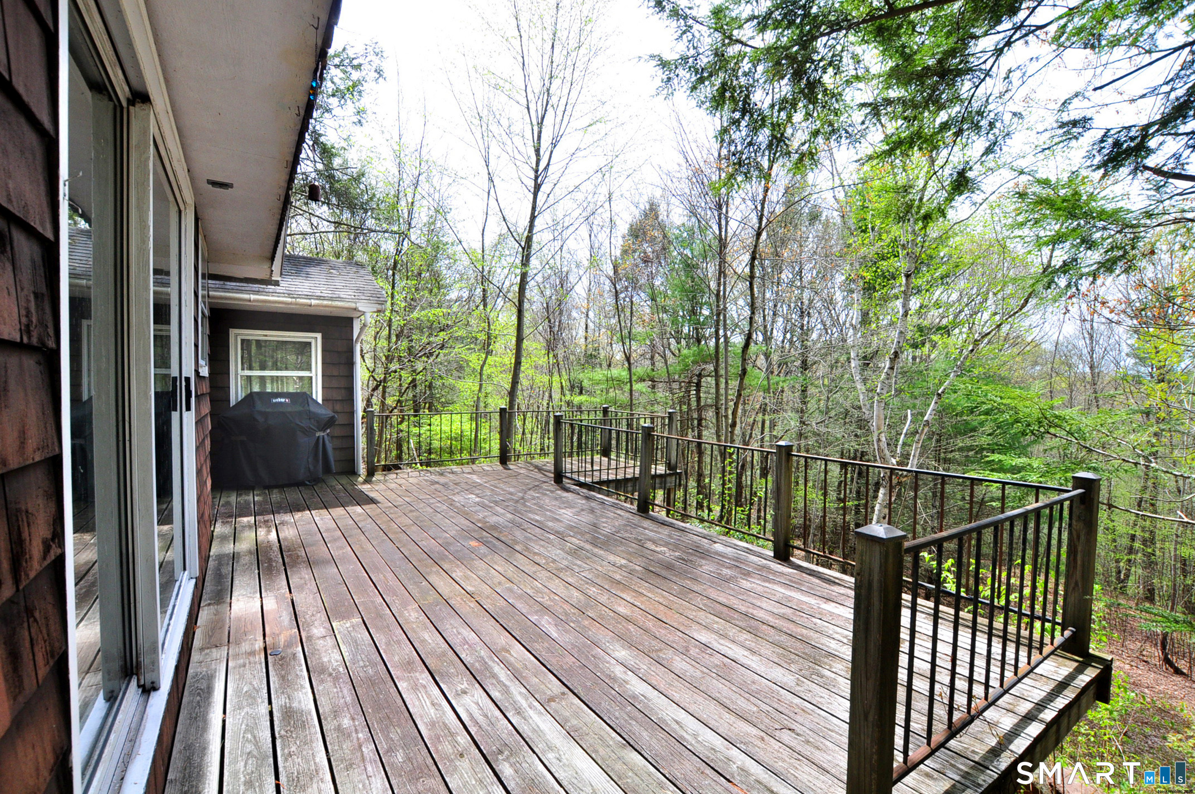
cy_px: 397
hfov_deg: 100.5
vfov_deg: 77.2
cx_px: 598
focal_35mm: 15
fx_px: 497
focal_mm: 10
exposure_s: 1/160
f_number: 10
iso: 400
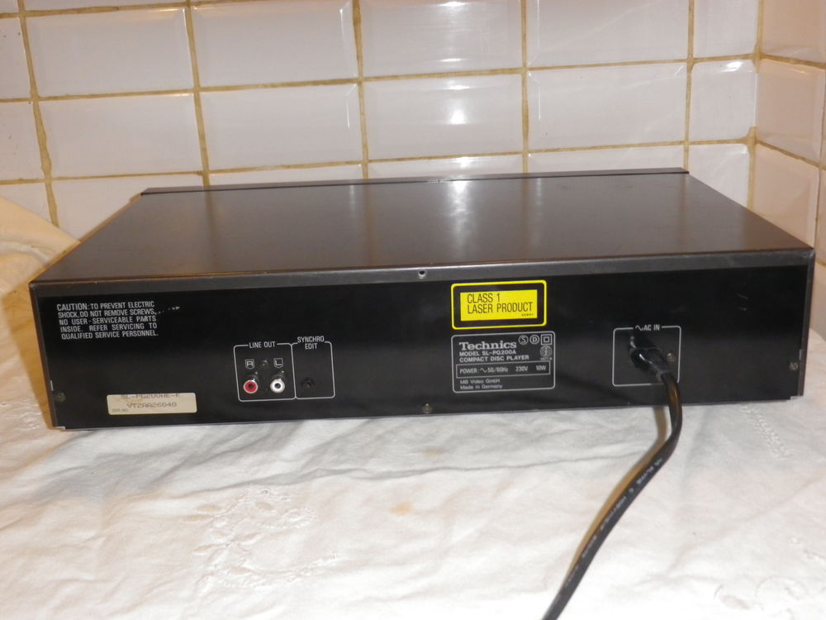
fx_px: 931
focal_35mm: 39
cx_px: 413
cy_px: 310
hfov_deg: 47.9
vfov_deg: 36.8
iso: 400
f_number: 4
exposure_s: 1/50
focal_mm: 7
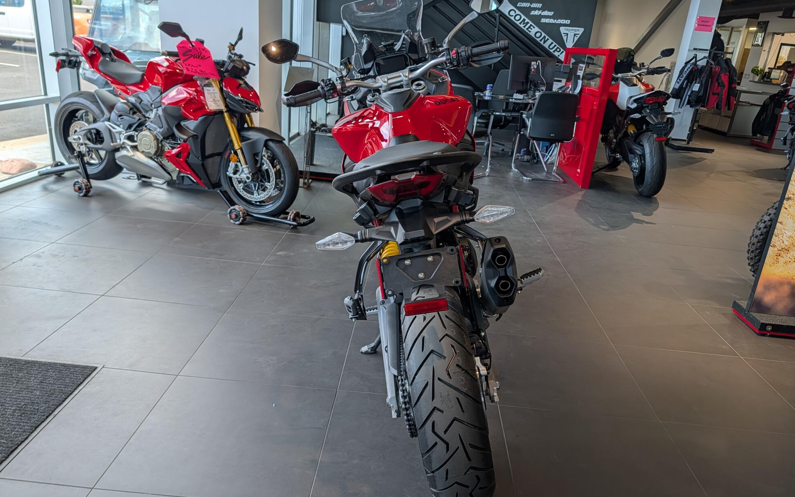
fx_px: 563
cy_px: 271
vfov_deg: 47.5
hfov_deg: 70.4
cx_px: 391
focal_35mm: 26
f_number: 1.68
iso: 33
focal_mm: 6.9
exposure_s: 1/120
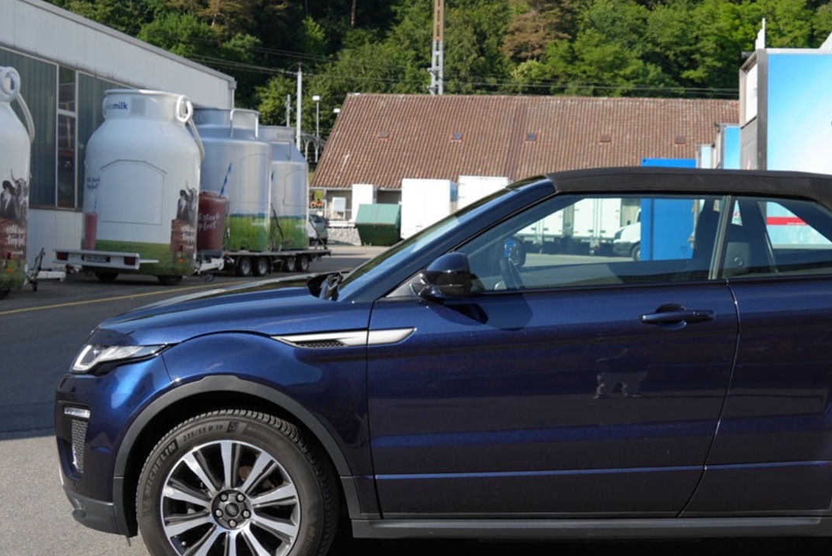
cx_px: 613
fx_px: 1363
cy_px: 363
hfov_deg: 33.4
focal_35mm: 59
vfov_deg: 23.0
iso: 100
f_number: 4.5
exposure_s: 1/500
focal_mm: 21
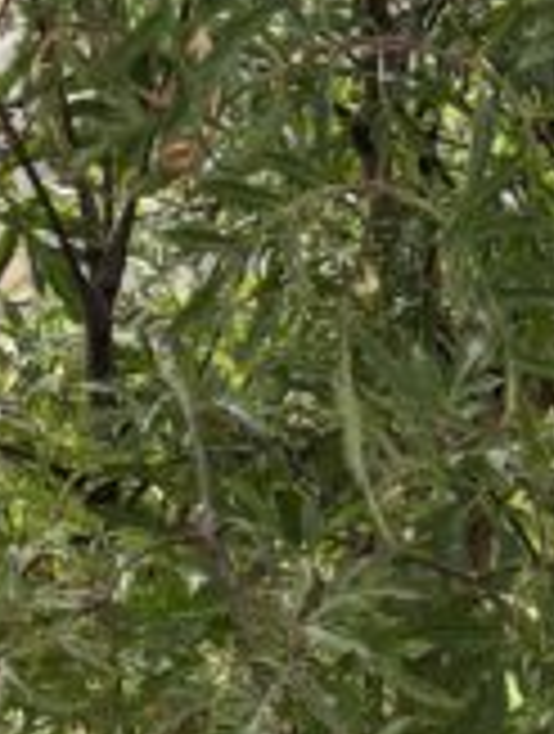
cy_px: 504
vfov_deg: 12.1
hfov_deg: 9.1
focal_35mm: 163
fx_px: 3465
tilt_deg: -7.3
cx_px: 504
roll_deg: -1.4
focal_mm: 5.96
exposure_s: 1/488
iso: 50
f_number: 1.6
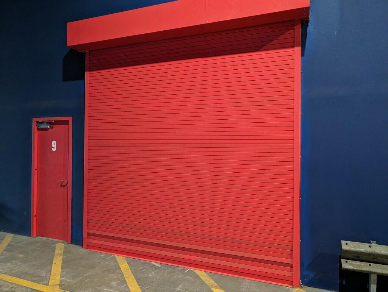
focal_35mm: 24
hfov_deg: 71.5
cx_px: 194
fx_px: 269
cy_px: 146
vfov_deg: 56.9
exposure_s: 1/100
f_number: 1.68
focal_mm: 6.9
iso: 2251
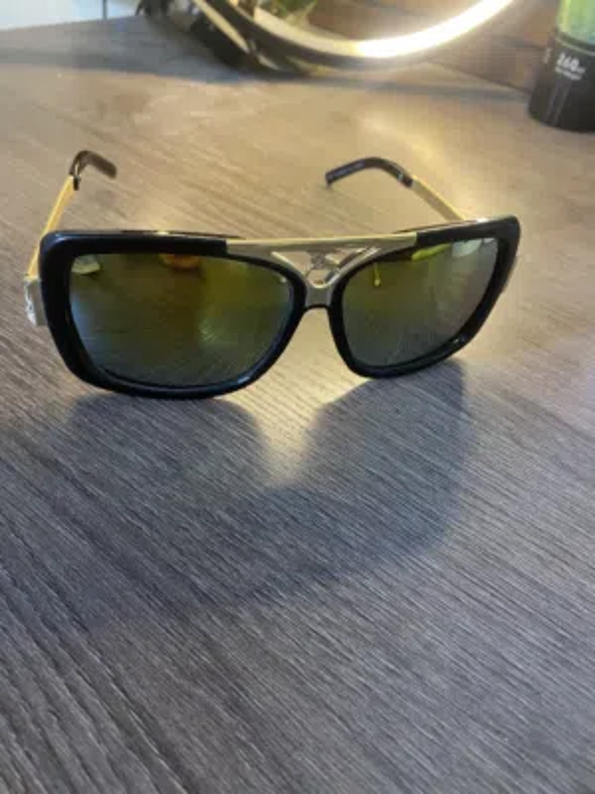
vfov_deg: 67.3
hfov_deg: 53.1
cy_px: 397
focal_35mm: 26
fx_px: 596
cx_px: 298
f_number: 1.8
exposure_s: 1/50
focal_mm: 4.25
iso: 250
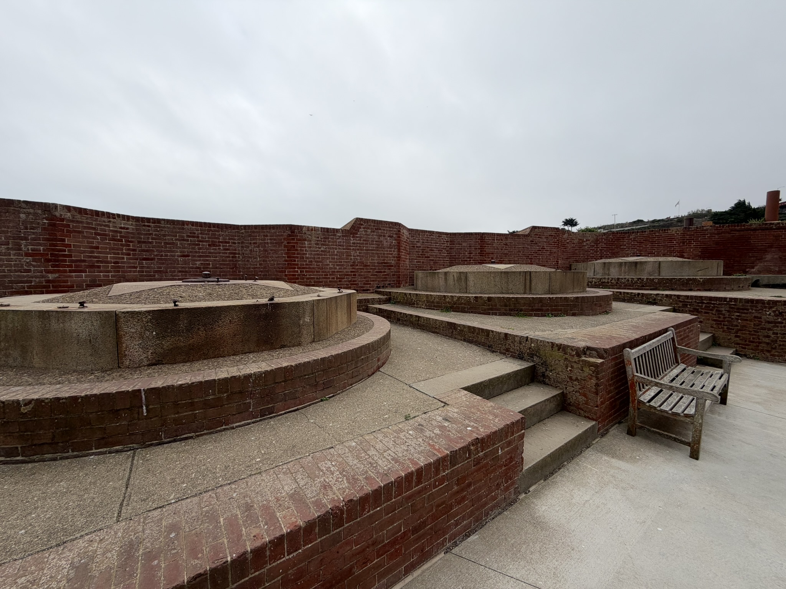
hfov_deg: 102.1
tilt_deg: -3.5
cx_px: 393
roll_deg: +0.1
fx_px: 318
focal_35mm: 14
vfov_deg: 85.7
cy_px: 294
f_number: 2.2
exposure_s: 1/789
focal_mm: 2.22
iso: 20
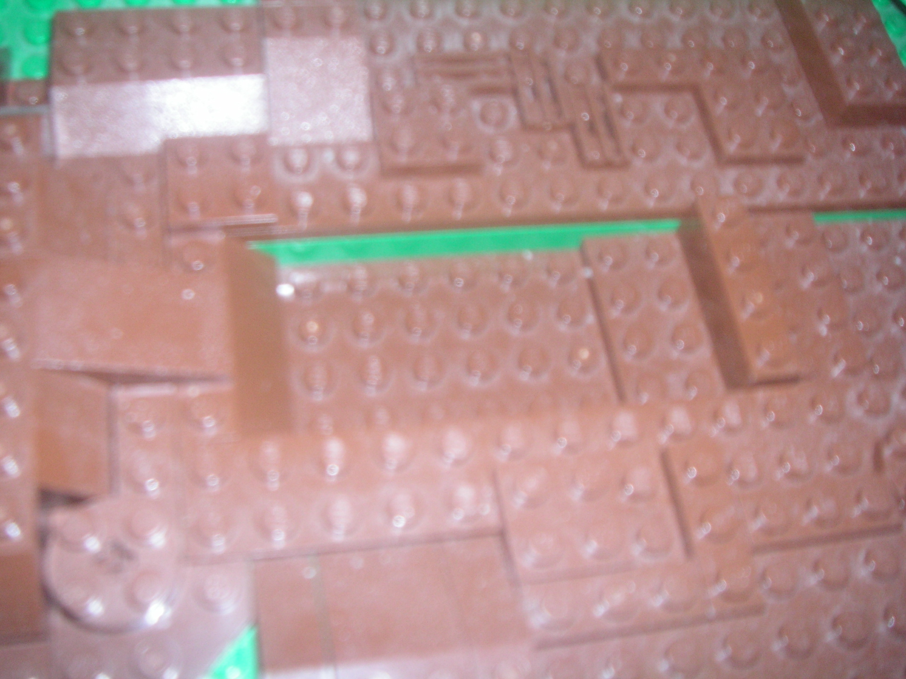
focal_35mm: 38
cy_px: 340
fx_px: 995
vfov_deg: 37.7
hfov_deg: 49.0
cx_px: 453
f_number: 3.3
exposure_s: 1/45
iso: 160
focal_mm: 6.3
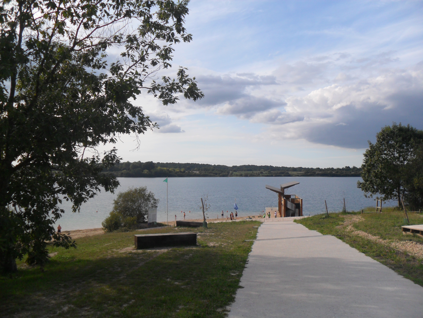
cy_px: 159
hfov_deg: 52.6
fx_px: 428
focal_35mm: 35
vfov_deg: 40.7
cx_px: 212
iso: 80
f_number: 7.6
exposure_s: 1/250
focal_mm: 6.3
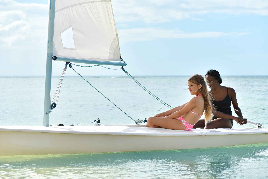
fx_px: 782
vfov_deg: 13.0
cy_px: 90
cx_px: 134
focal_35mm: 105
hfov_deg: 19.5
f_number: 8
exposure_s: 1/500
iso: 100
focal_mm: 105
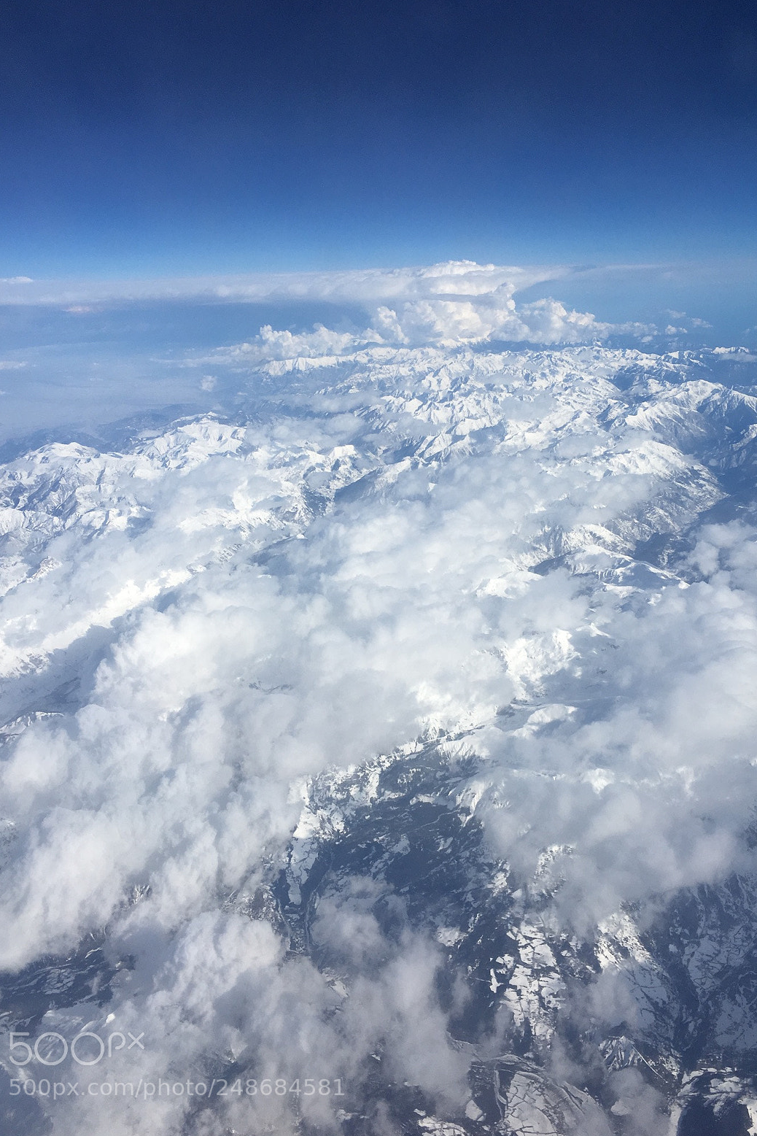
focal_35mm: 31
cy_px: 561
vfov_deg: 60.3
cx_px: 401
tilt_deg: -18.2
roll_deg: +1.8
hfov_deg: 42.3
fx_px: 978
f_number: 2.2
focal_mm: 4.15
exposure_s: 1/3846
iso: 25
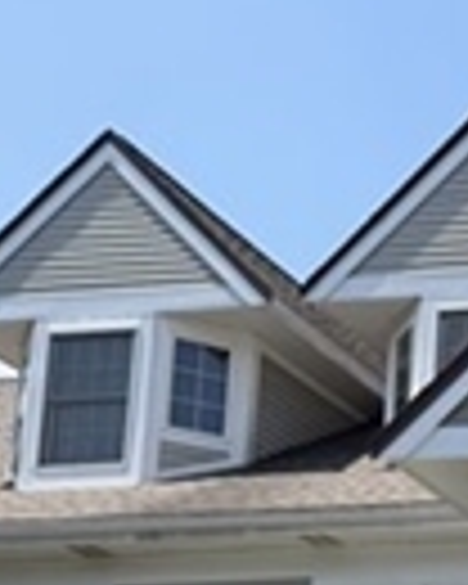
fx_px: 1593
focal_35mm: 92
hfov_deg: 13.5
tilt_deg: +11.0
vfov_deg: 19.3
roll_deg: +0.4
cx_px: 1019
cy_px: 745
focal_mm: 6.76
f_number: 1.78
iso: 80
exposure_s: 1/3279
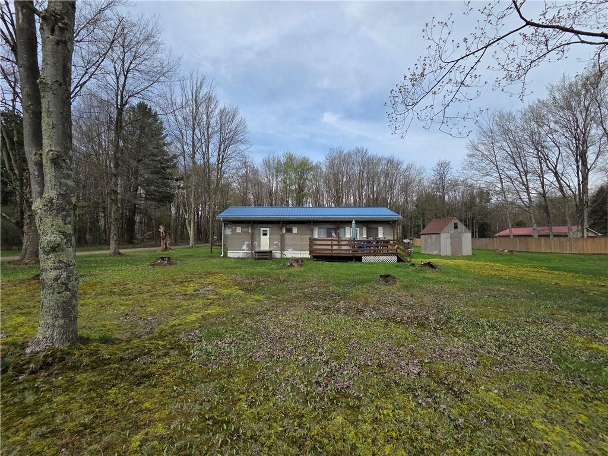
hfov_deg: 106.2
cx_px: 304
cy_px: 228
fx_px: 228
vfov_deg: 89.9
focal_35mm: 13
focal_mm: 2.2
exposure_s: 1/2404
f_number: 2.2
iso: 50
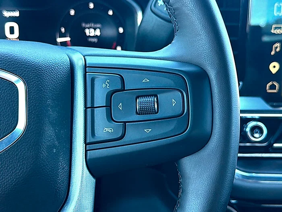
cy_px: 106
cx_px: 141
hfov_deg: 46.8
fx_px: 326
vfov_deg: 36.0
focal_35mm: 40
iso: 100
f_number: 1.78
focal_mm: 6.76
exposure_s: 1/65
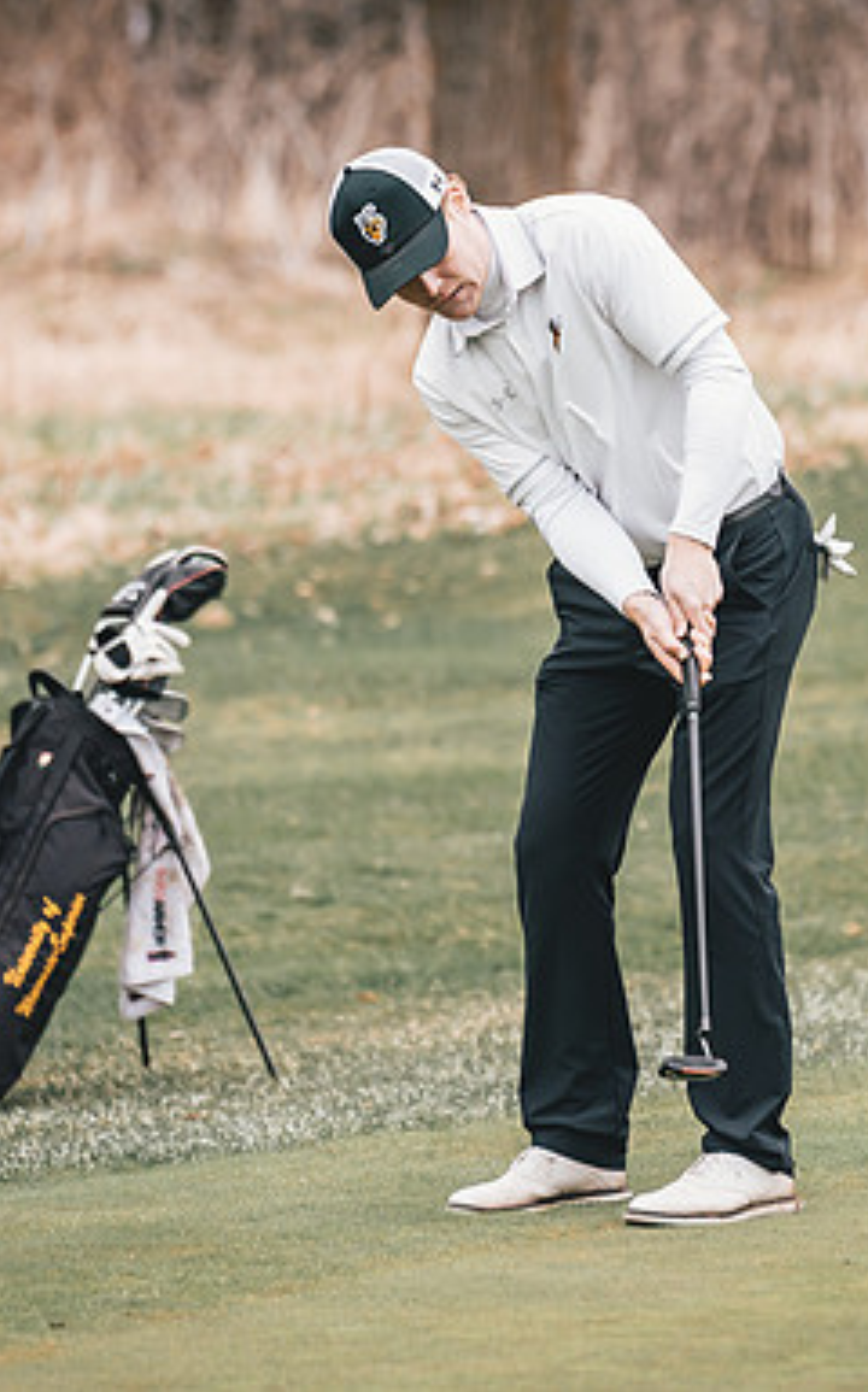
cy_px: 690
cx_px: 683
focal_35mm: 299
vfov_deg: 7.0
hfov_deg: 4.4
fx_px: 11338
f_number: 2.8
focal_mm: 150
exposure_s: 1/4000
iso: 640
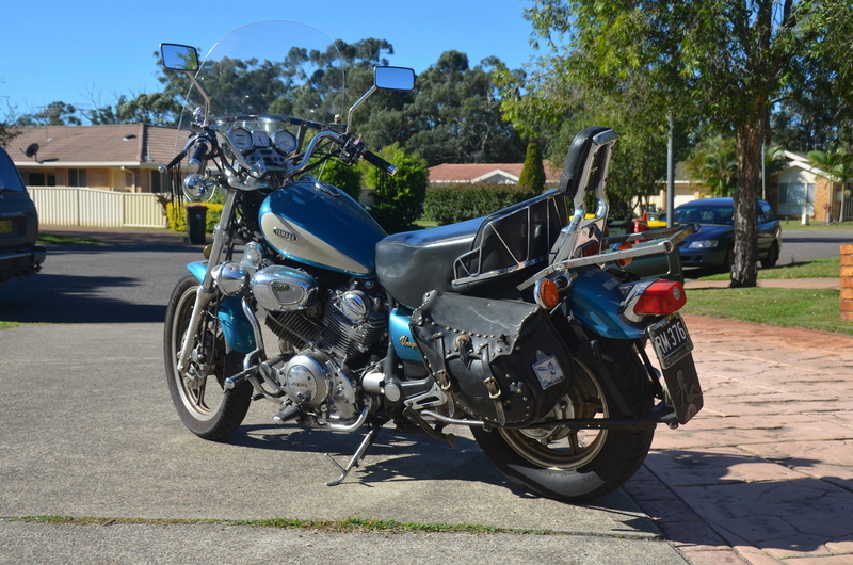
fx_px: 1100
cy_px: 282
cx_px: 426
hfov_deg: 42.4
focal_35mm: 46
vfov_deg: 28.8
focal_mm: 31
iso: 100
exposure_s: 1/250
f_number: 8
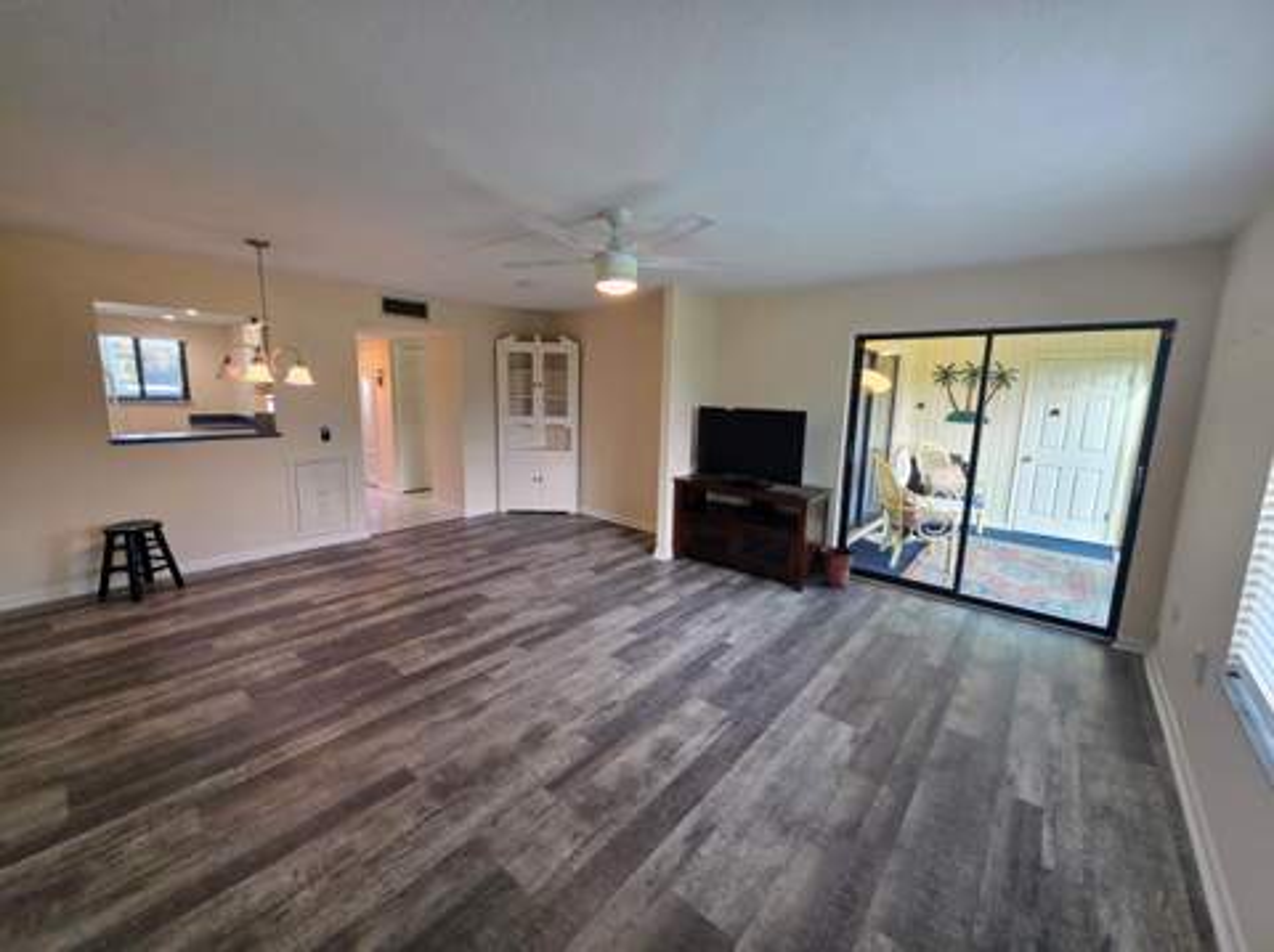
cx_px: 637
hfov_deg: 106.2
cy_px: 476
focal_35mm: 13
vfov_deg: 89.8
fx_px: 478
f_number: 1.9
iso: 125
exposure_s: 1/120
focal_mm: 2.2
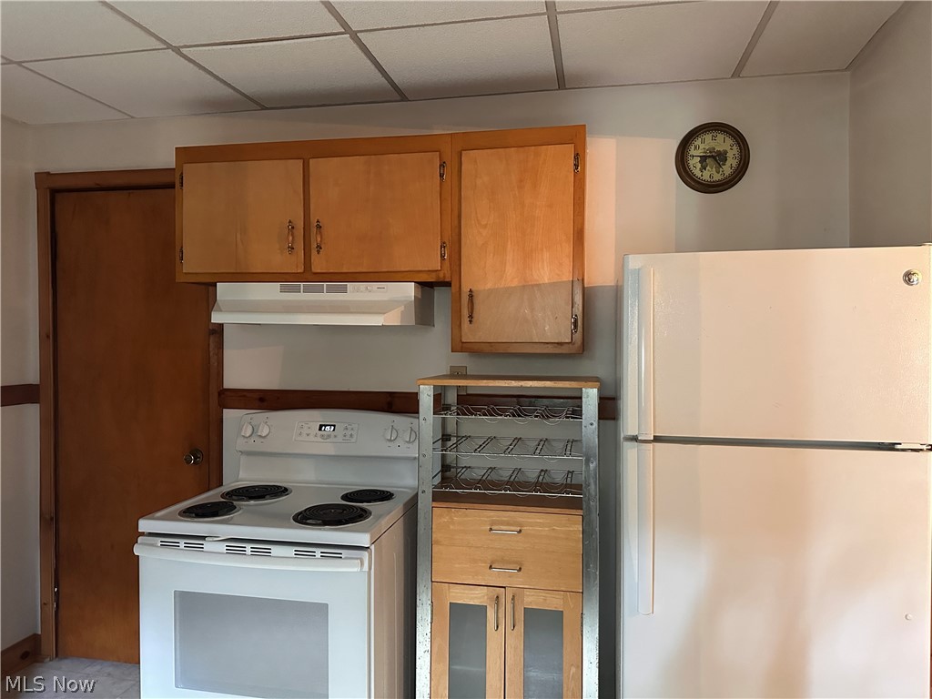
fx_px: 646
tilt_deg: -1.0
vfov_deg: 56.8
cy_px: 350
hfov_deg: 71.6
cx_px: 466
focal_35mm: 24
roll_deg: +0.1
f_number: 1.78
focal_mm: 6.86
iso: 800
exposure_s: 1/60
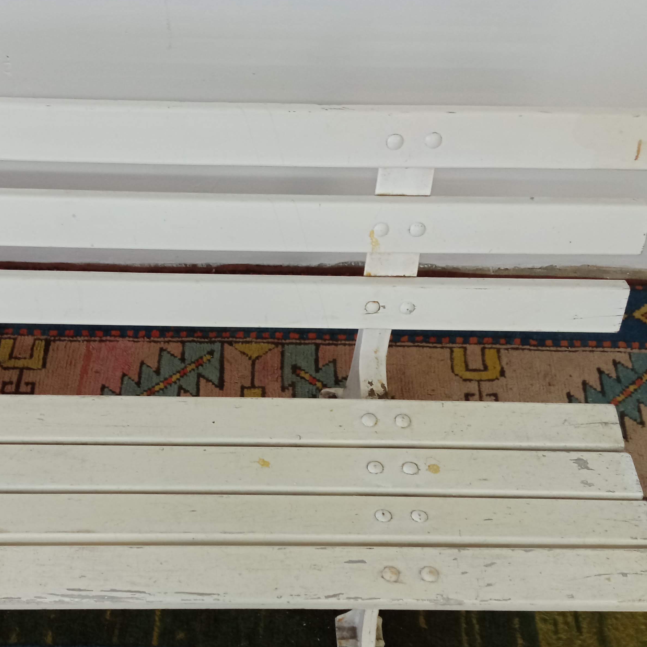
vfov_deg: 39.8
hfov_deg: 39.9
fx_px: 888
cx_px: 262
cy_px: 402
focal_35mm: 42
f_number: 2.2
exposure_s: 1/25
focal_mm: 3.79
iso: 416
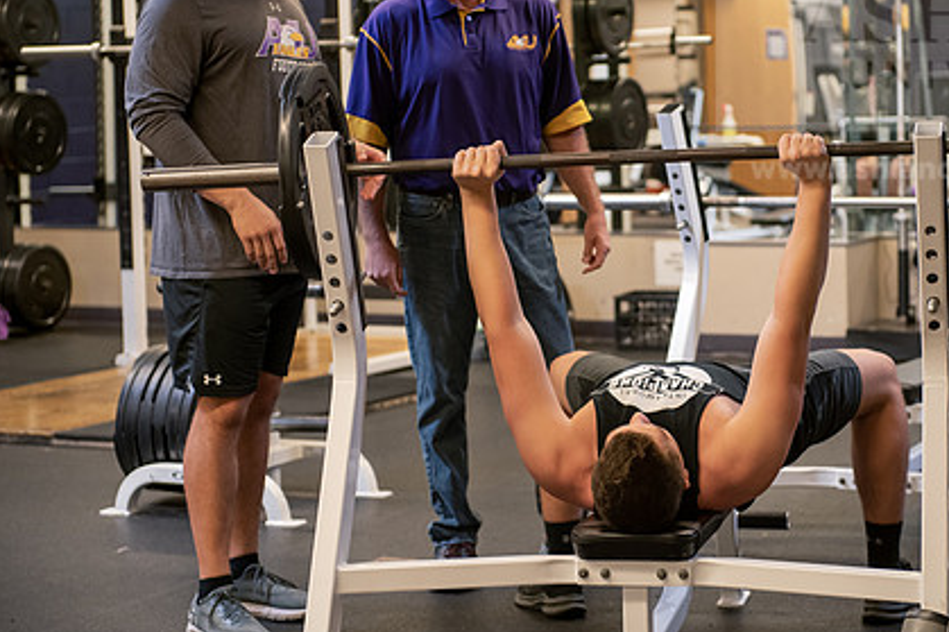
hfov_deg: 20.9
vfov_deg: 14.1
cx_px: 648
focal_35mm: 97
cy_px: 216
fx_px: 2556
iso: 1000
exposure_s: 1/200
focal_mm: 70
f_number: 3.2
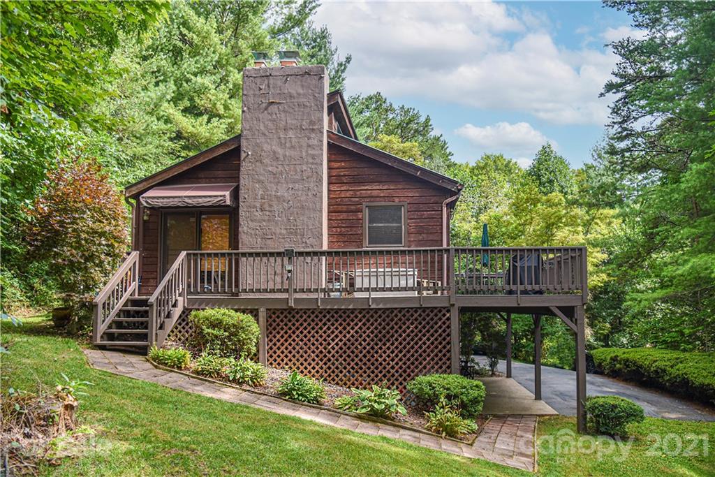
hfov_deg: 73.7
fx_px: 477
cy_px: 238
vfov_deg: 53.1
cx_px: 358
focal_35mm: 24
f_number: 4
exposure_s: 1/400
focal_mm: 24
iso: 320
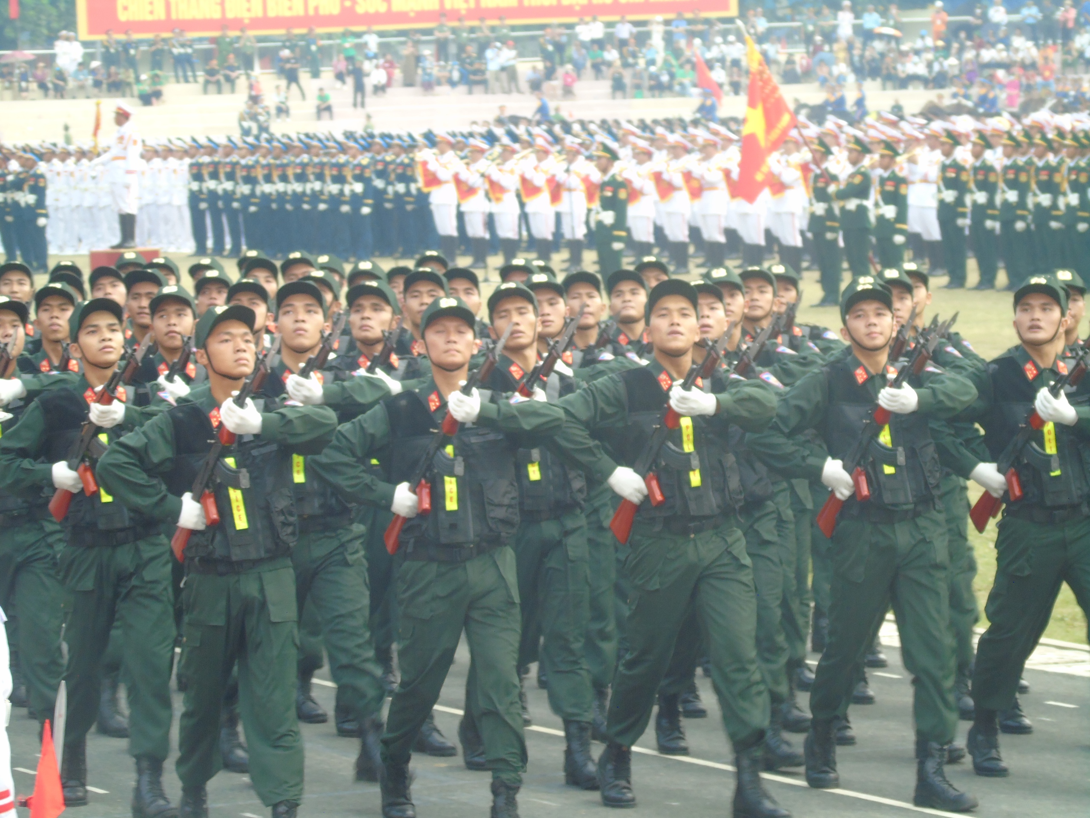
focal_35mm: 162
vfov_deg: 9.2
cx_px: 545
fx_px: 5101
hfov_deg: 12.2
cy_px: 409
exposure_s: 1/125
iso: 160
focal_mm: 29
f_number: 4.9
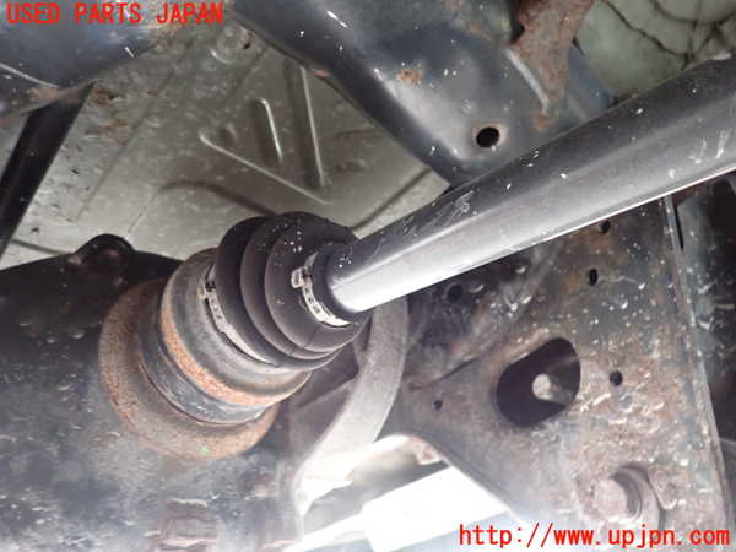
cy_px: 276
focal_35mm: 25
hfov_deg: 69.4
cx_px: 368
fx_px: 532
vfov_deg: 54.9
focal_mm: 4.5
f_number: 2
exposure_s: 1/30
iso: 800
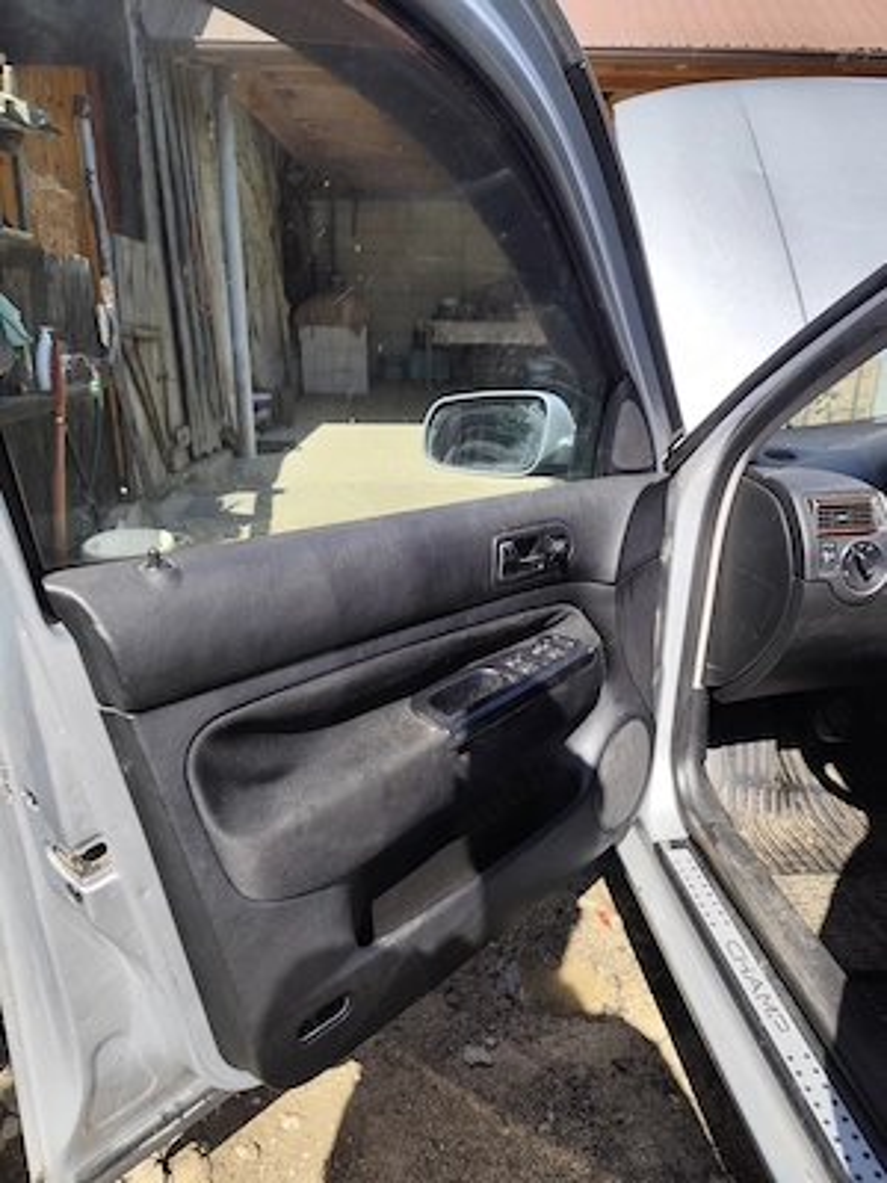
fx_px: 786
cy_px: 592
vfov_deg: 73.9
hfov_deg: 58.9
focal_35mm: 23
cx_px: 444
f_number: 1.65
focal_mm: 6.14
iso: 50
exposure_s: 1/899
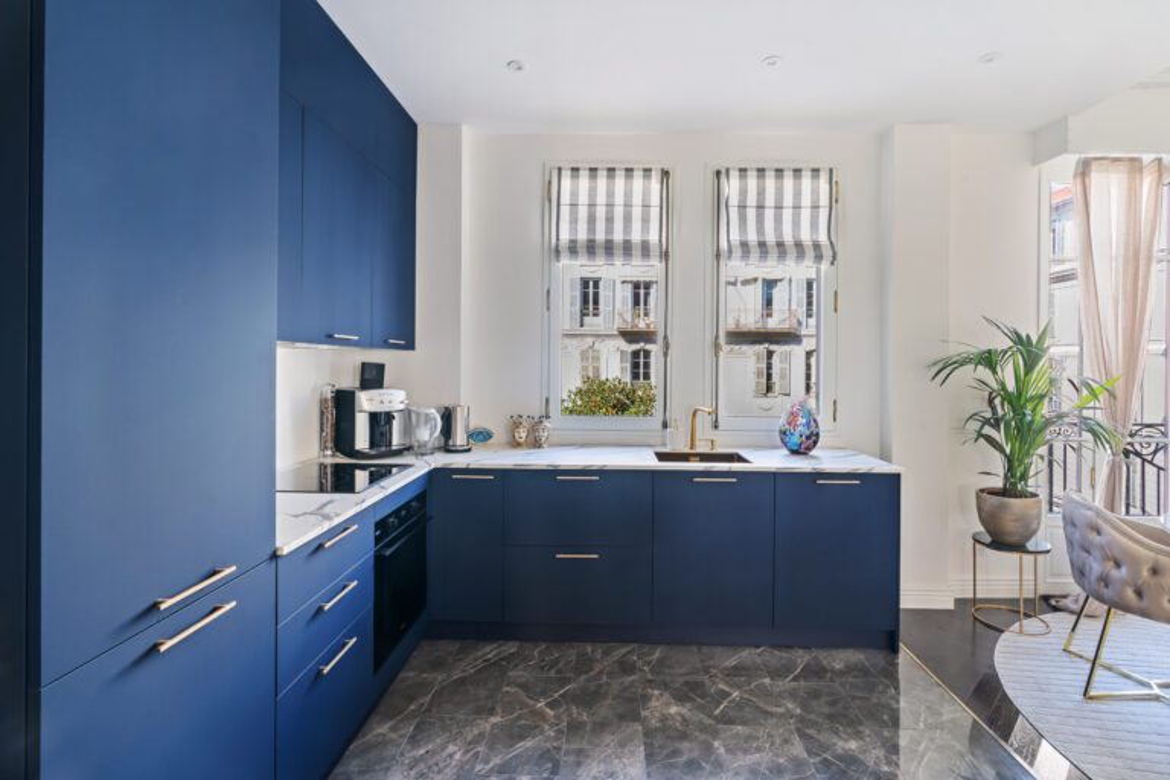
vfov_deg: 73.7
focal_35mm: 16
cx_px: 585
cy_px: 390
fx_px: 520
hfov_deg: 96.7
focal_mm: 16
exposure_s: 4
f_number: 11
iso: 100
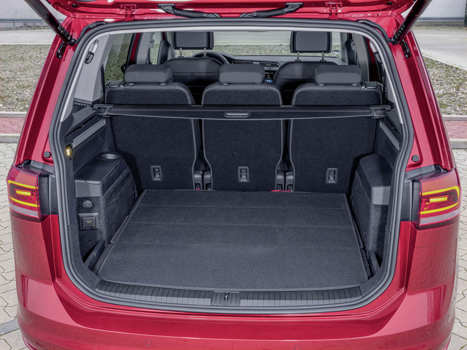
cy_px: 175
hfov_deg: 43.9
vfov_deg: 33.6
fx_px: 580
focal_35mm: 43
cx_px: 234
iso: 250
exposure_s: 1/2
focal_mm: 54.6
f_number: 14
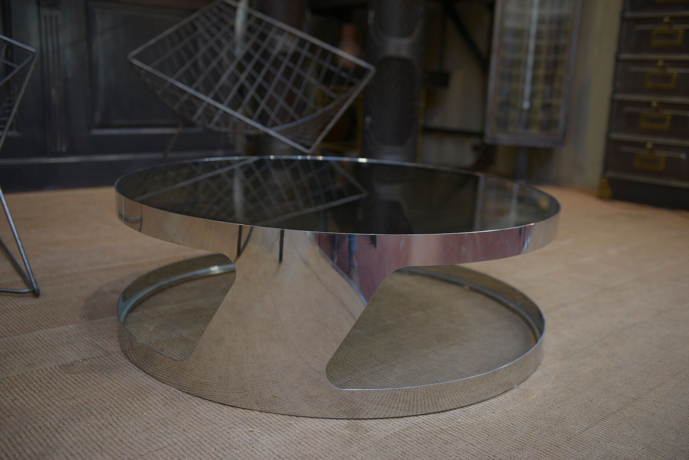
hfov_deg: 50.7
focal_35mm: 38
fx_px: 727
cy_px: 230
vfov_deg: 35.1
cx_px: 344
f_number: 3.2
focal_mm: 38
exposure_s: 1/50
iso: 250
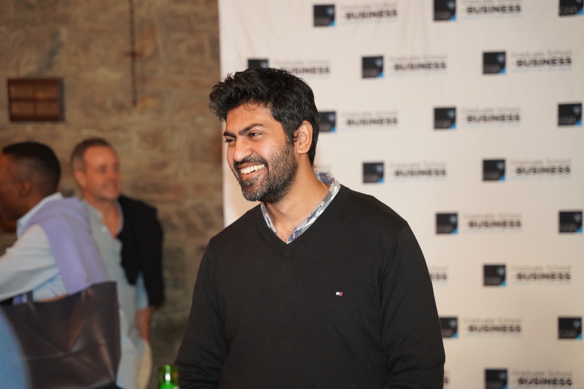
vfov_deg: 19.5
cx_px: 292
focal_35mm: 70
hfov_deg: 28.8
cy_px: 194
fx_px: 1135
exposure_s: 1/160
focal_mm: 70
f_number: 3.2
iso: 6400
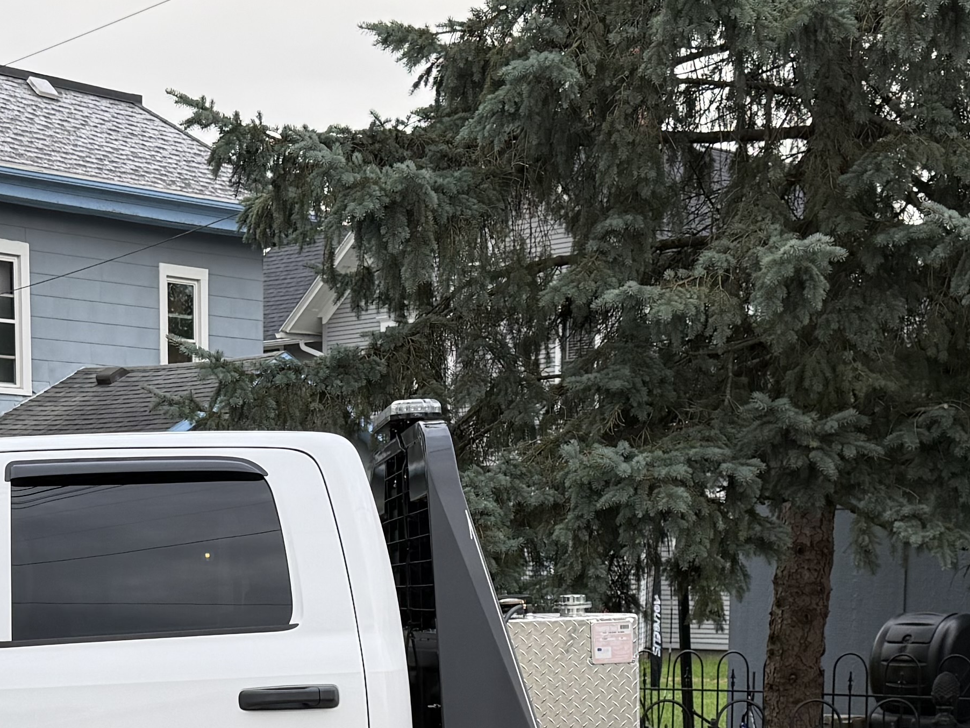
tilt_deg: -4.0
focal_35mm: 76
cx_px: 223
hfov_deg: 25.3
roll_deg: -0.1
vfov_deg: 18.7
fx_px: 2130
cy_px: 788
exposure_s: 1/301
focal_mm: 6.76
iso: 100
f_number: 1.78
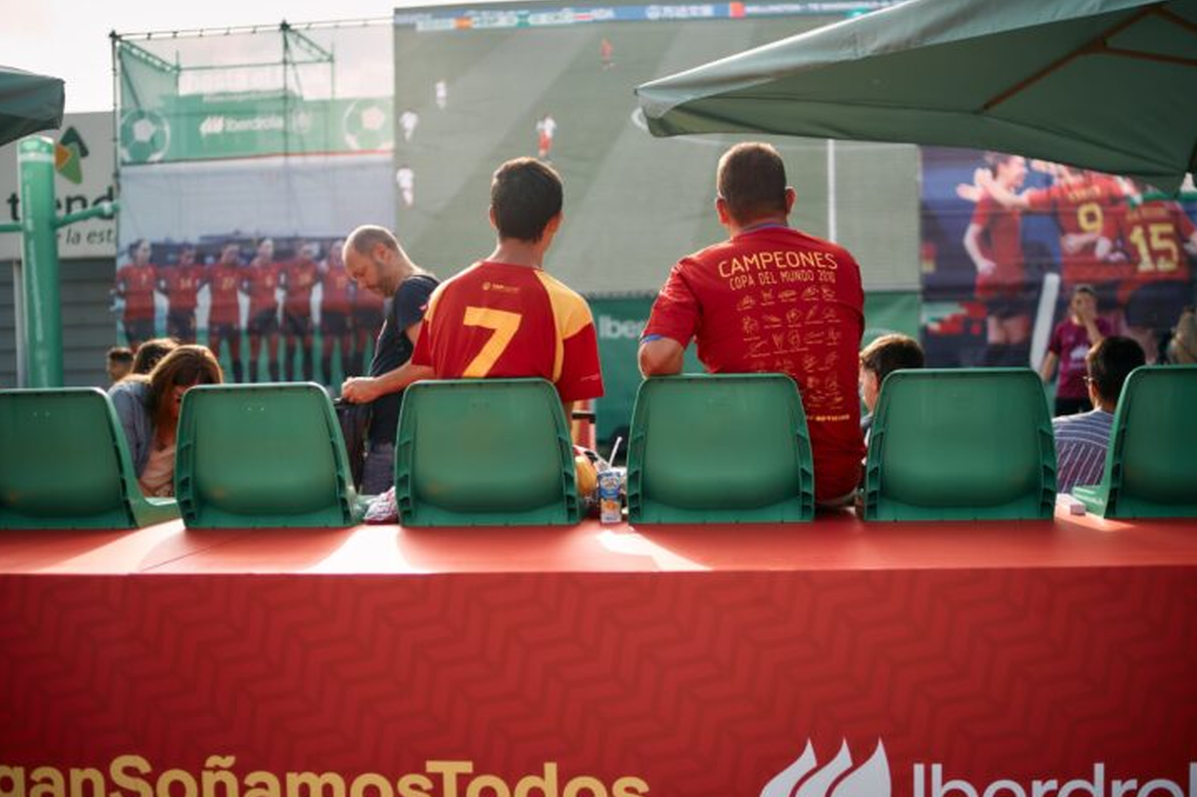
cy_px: 441
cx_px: 624
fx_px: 1296
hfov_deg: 49.6
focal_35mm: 39
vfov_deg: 34.1
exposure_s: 1/1250
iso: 50
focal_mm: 35
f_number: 1.8
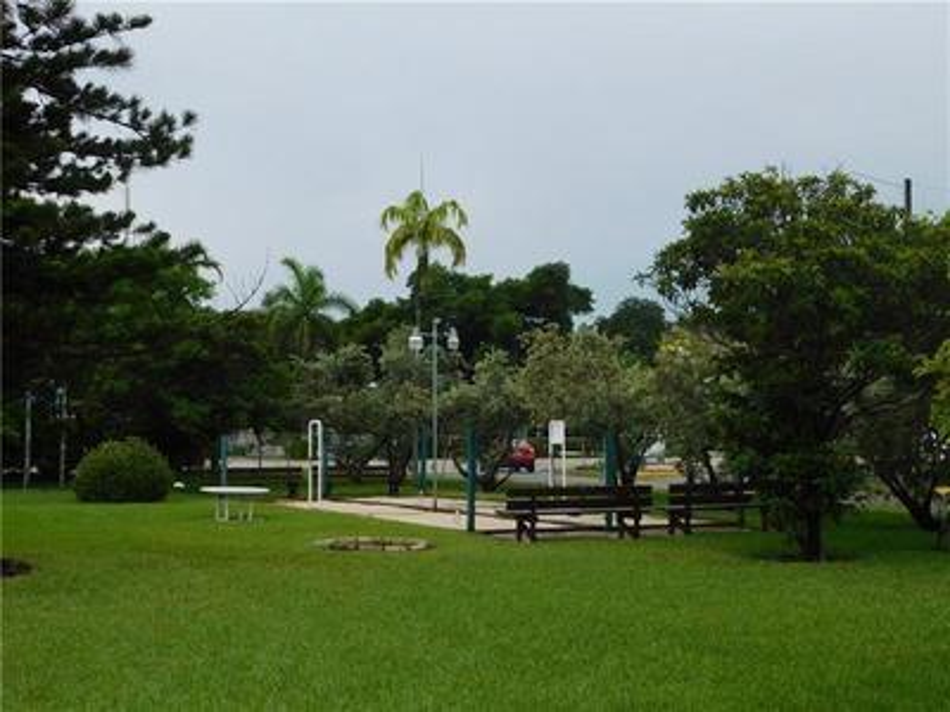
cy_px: 356
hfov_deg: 37.5
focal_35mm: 51
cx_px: 475
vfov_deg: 28.6
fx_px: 1400
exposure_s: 1/800
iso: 125
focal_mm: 9
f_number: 3.8
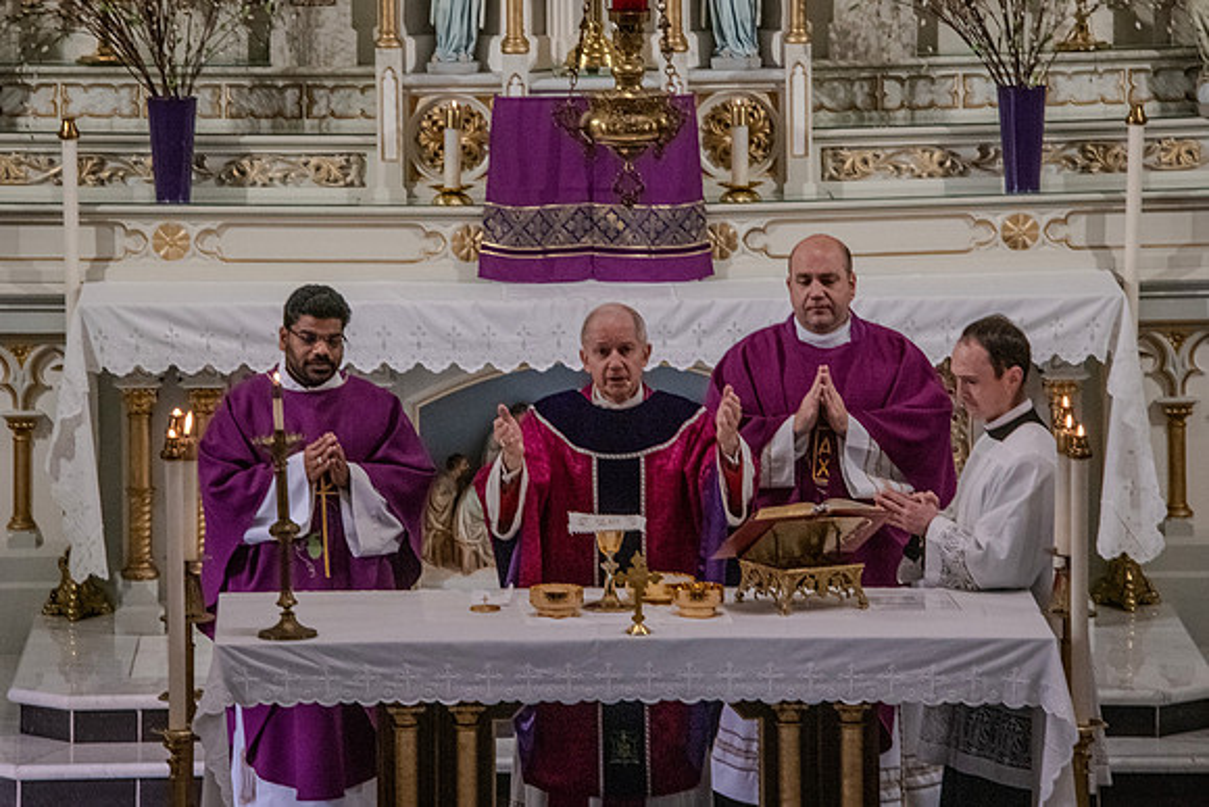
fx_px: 8612
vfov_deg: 5.4
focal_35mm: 256
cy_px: 332
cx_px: 546
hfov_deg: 8.0
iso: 4000
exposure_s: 1/80
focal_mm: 210
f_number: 14
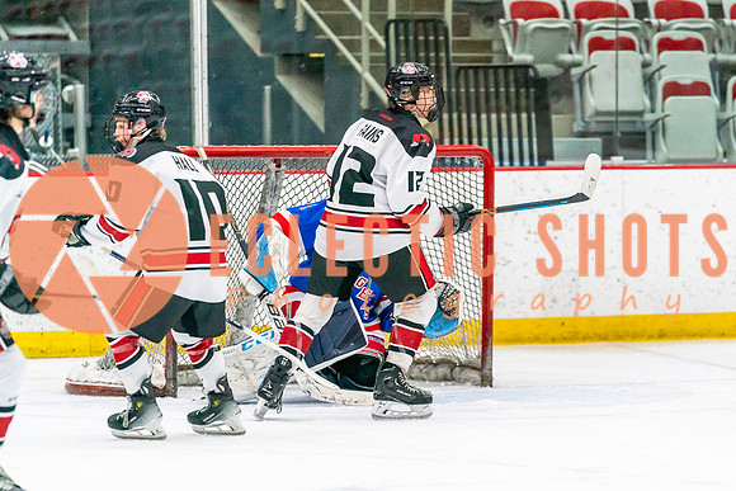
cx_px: 450
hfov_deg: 7.3
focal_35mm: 281
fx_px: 5745
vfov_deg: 4.9
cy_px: 302
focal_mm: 200
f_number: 2.8
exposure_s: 1/1250
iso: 3200
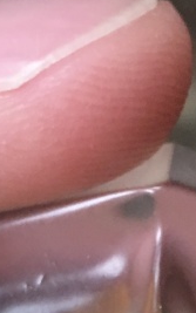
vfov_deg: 13.0
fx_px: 1341
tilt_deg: -59.7
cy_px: 360
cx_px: 120
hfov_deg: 8.4
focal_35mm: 157
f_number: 2.2
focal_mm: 4.15
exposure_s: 1/30
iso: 100
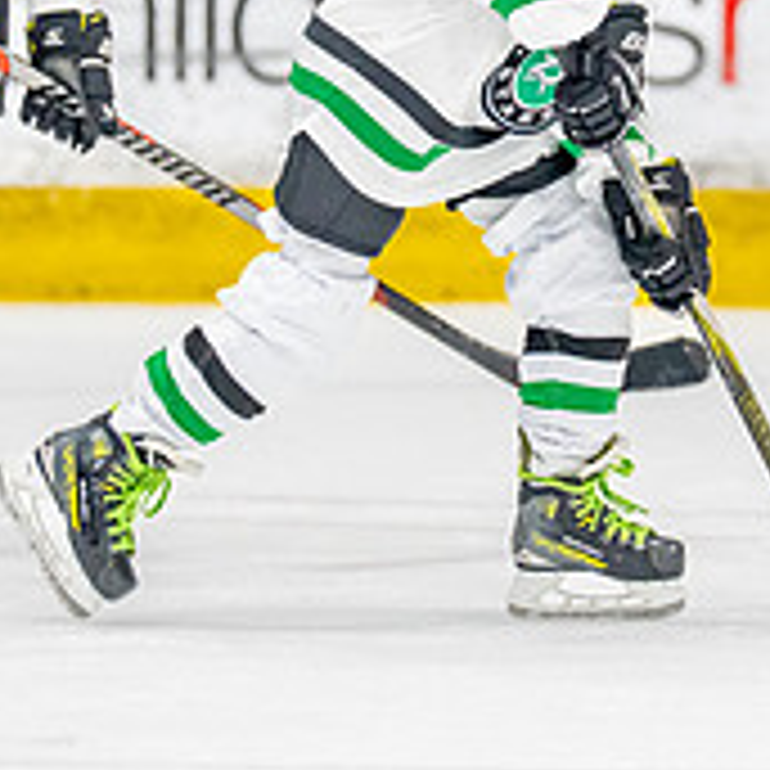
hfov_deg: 2.3
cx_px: 558
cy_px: 89
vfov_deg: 2.3
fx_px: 19428
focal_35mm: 772
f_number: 2.8
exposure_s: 1/1250
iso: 1000
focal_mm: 200
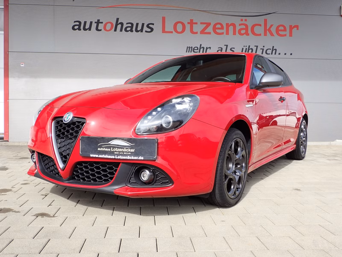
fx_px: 316
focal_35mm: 32
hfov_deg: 56.8
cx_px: 171
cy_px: 128
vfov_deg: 44.2
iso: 100
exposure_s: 1/640
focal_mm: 5.79
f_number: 3.2
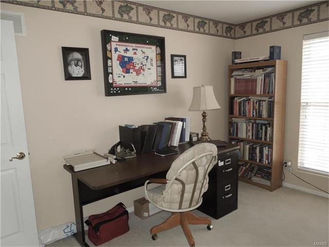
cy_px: 124
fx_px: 238
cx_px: 164
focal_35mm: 25
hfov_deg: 69.4
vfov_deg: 54.9
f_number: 3.3
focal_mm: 4.5
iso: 200
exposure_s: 1/30
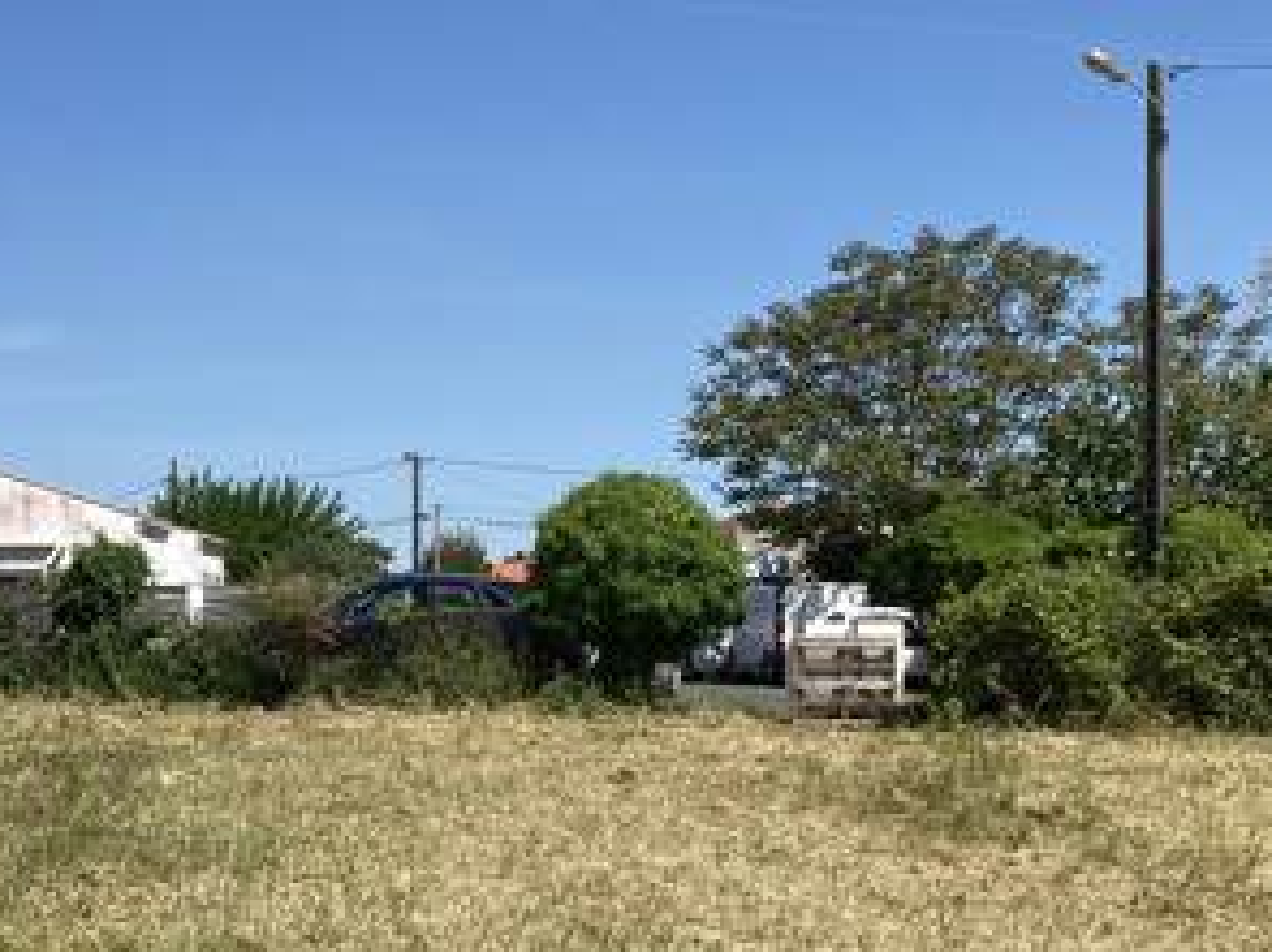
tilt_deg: -0.6
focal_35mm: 76
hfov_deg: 25.5
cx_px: 375
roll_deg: -1.1
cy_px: 741
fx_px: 2792
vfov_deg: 19.2
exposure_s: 1/3205
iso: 25
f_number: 1.8
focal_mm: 3.99
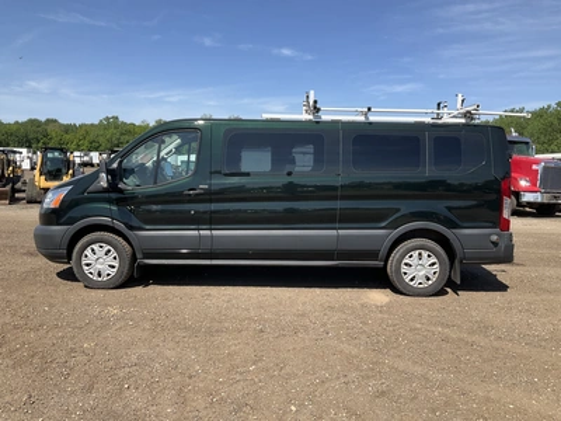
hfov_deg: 61.7
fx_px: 470
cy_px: 210
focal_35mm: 29
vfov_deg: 48.2
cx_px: 280
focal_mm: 3
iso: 25
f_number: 1.8
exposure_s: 1/1490
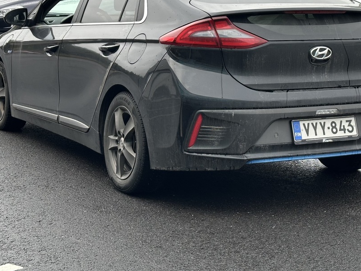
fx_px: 897
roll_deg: +0.7
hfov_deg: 22.7
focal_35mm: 86
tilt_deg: -2.0
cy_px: 29
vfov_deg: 16.9
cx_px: 206
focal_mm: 6.86
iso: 64
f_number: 1.78
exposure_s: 1/401
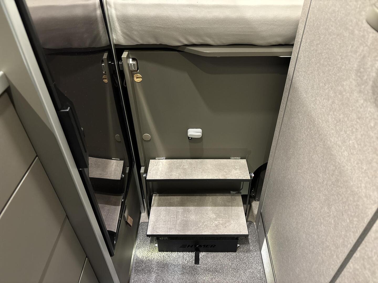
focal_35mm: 26
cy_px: 142
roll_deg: +1.0
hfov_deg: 67.3
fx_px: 284
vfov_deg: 53.1
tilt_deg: -39.7
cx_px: 189
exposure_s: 1/45
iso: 500
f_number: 1.6
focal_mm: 5.96
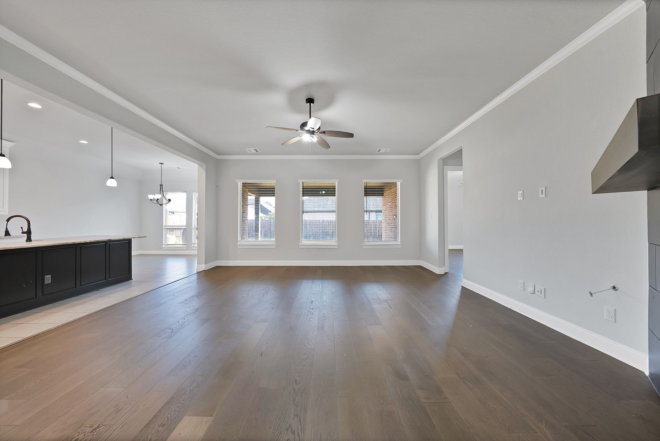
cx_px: 330
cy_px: 220
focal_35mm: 12
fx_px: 220
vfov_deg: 90.1
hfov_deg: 112.6
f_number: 8
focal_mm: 12
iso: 640
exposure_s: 1/4
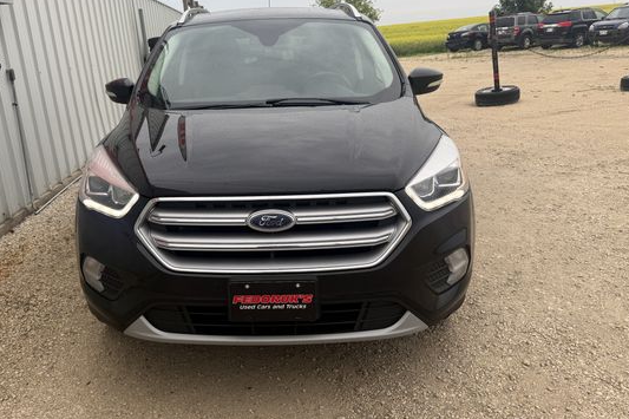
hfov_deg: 61.5
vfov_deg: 43.6
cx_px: 260
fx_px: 524
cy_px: 196
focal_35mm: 30
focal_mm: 6.76
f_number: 1.78
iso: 80
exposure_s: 1/677
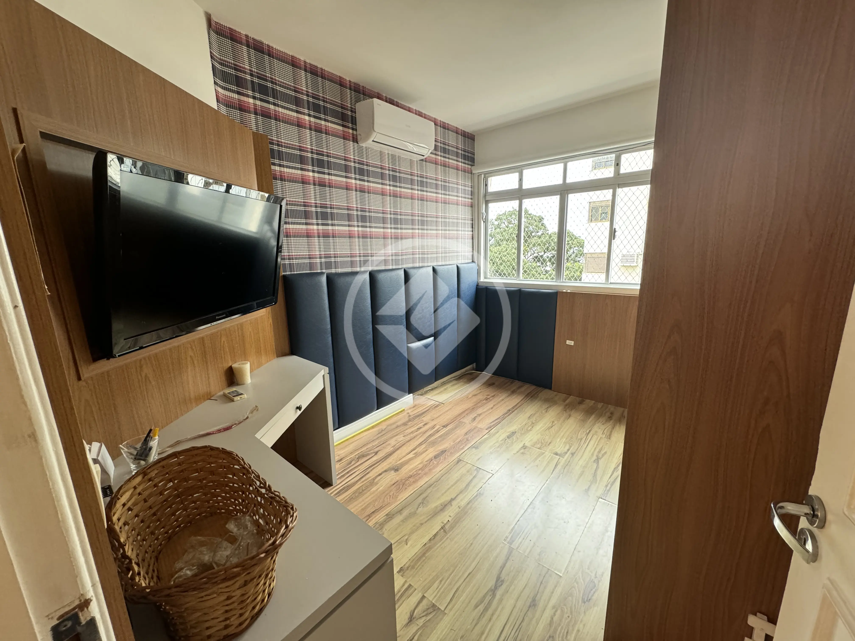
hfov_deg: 102.1
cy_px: 320
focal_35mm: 14
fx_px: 346
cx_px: 428
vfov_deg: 85.7
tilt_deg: -11.9
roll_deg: +1.6
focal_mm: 2.22
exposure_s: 1/69
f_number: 2.2
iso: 320
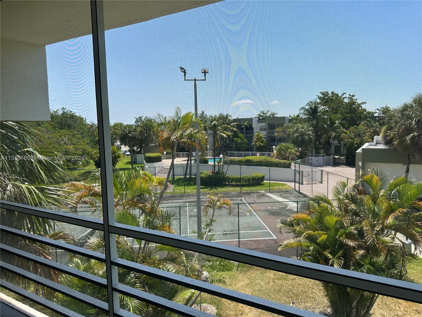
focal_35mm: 24
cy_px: 158
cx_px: 211
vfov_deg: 56.8
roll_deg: +0.7
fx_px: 293
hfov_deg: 71.6
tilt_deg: -6.6
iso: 80
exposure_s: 1/2660
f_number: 1.78
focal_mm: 6.86
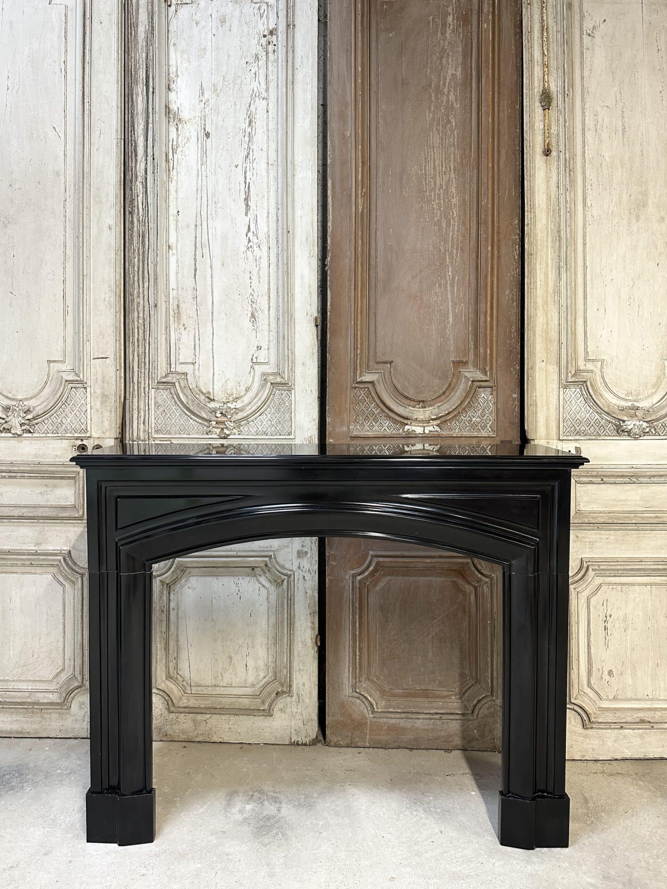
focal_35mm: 24
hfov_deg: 56.8
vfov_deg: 71.6
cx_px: 334
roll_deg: -1.1
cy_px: 444
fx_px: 617
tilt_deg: -3.7
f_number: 1.78
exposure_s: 1/50
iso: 250
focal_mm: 6.86
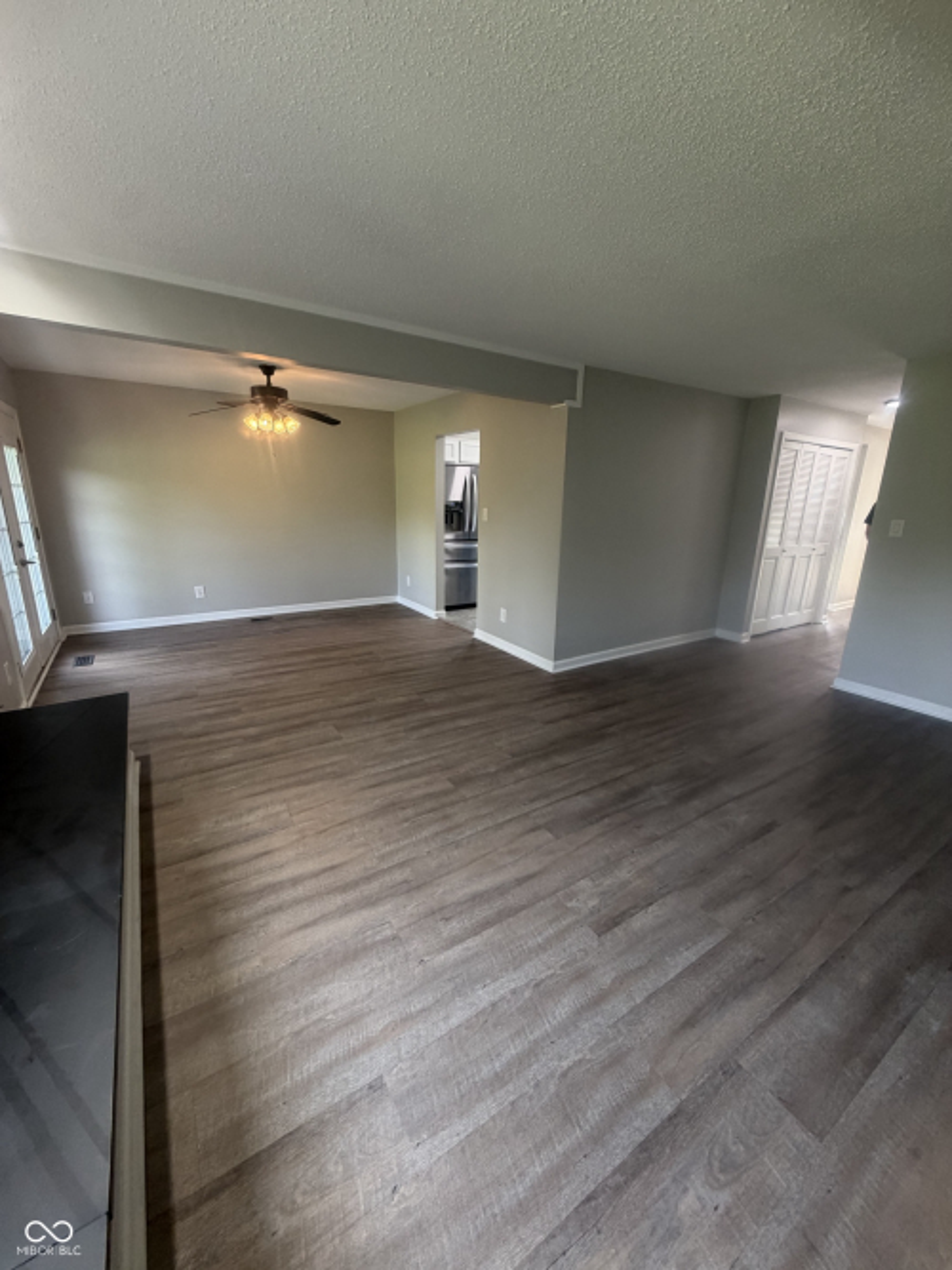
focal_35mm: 14
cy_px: 635
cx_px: 476
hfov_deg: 85.7
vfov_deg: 102.1
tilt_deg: -15.9
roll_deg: -1.3
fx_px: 514
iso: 200
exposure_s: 1/60
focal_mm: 2.22
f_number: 2.2
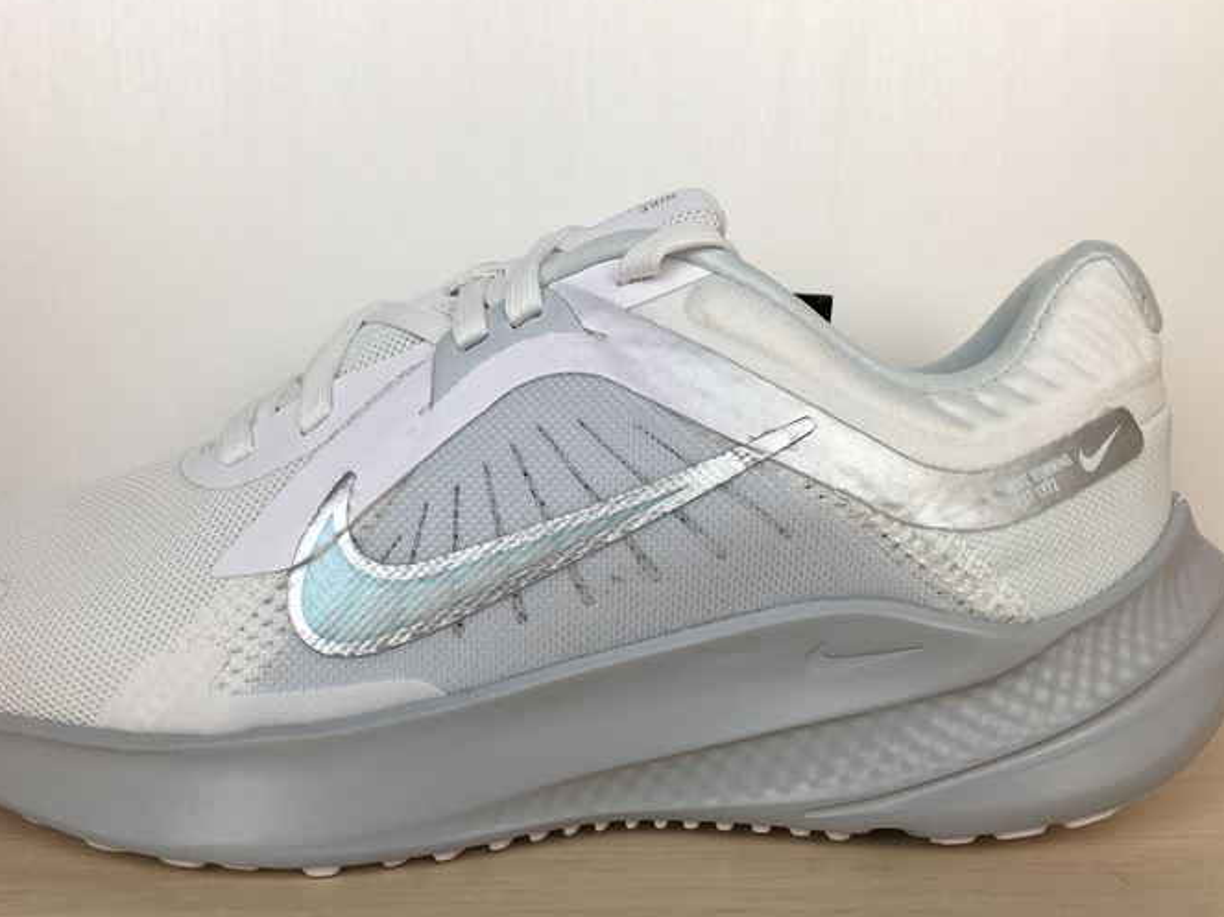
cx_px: 554
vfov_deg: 40.6
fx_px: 1237
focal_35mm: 35
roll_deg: +0.2
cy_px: 528
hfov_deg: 52.6
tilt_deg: -9.0
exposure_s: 1/155
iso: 25
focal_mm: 4.15
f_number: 2.2
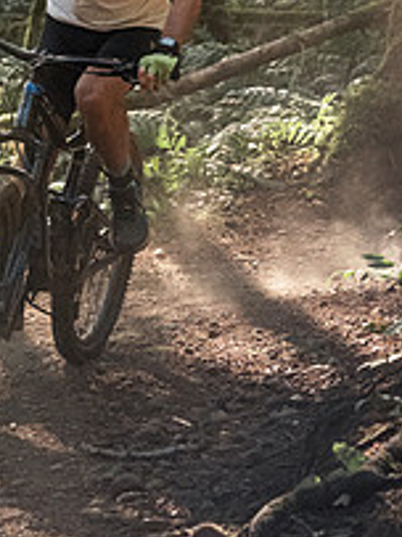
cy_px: -3
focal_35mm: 284
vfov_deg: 7.0
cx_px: 89
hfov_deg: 5.2
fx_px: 4402
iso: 3200
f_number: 2.8
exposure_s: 1/800
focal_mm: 64
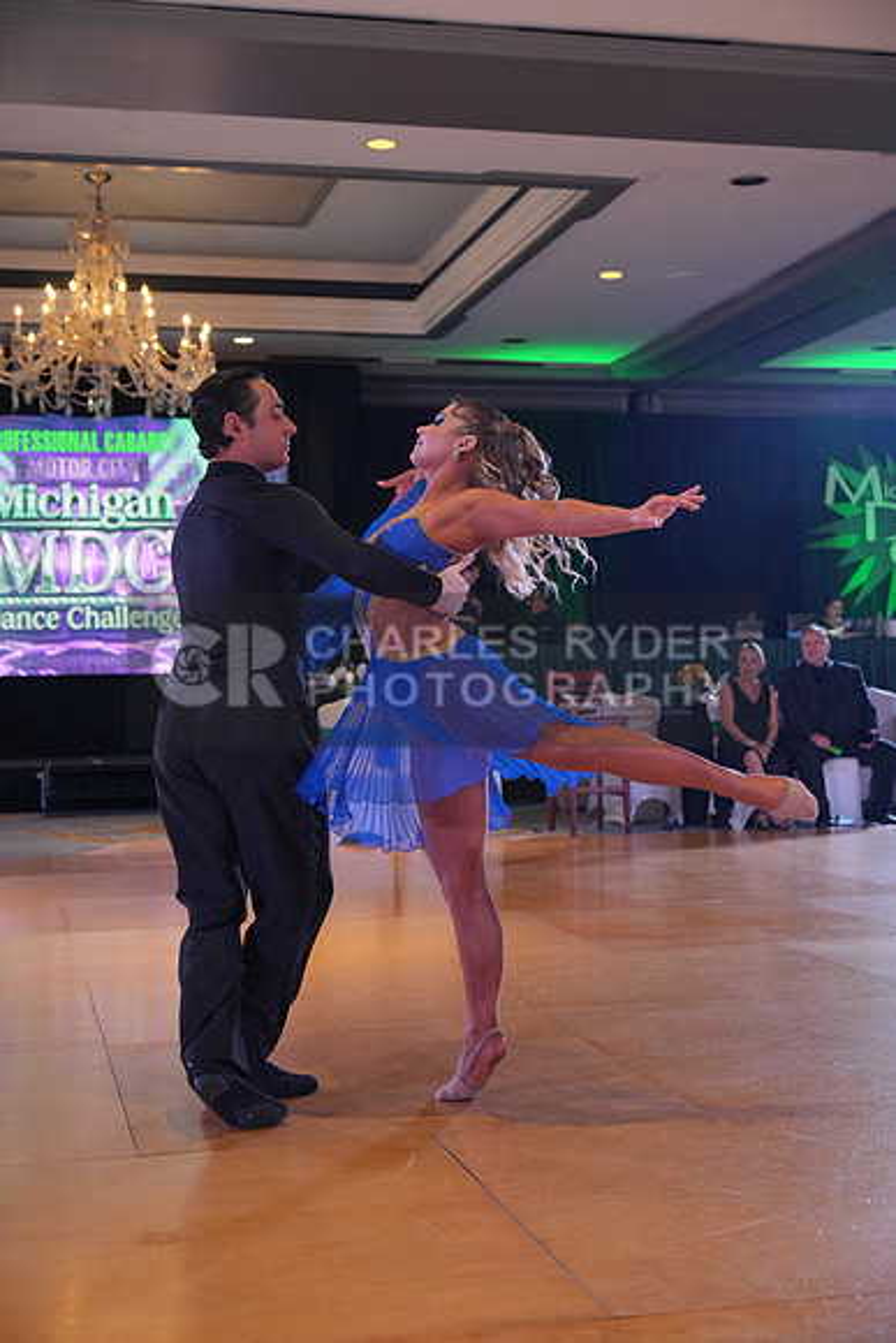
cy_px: 672
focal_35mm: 49
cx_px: 448
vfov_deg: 40.3
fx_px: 1828
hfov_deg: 27.5
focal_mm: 49
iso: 2500
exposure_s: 1/400
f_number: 4
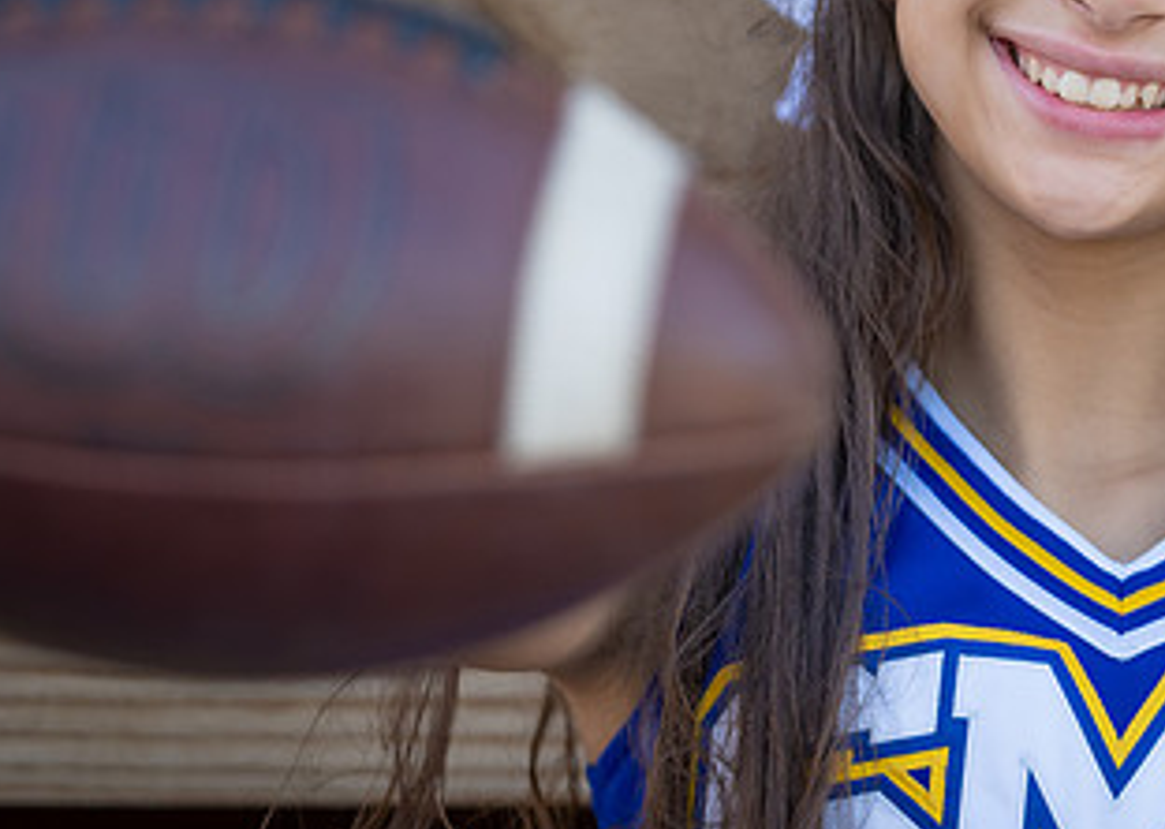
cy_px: 100
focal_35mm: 204
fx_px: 6741
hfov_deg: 9.8
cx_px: 1086
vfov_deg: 7.0
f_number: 2.8
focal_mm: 96
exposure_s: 1/320
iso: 125
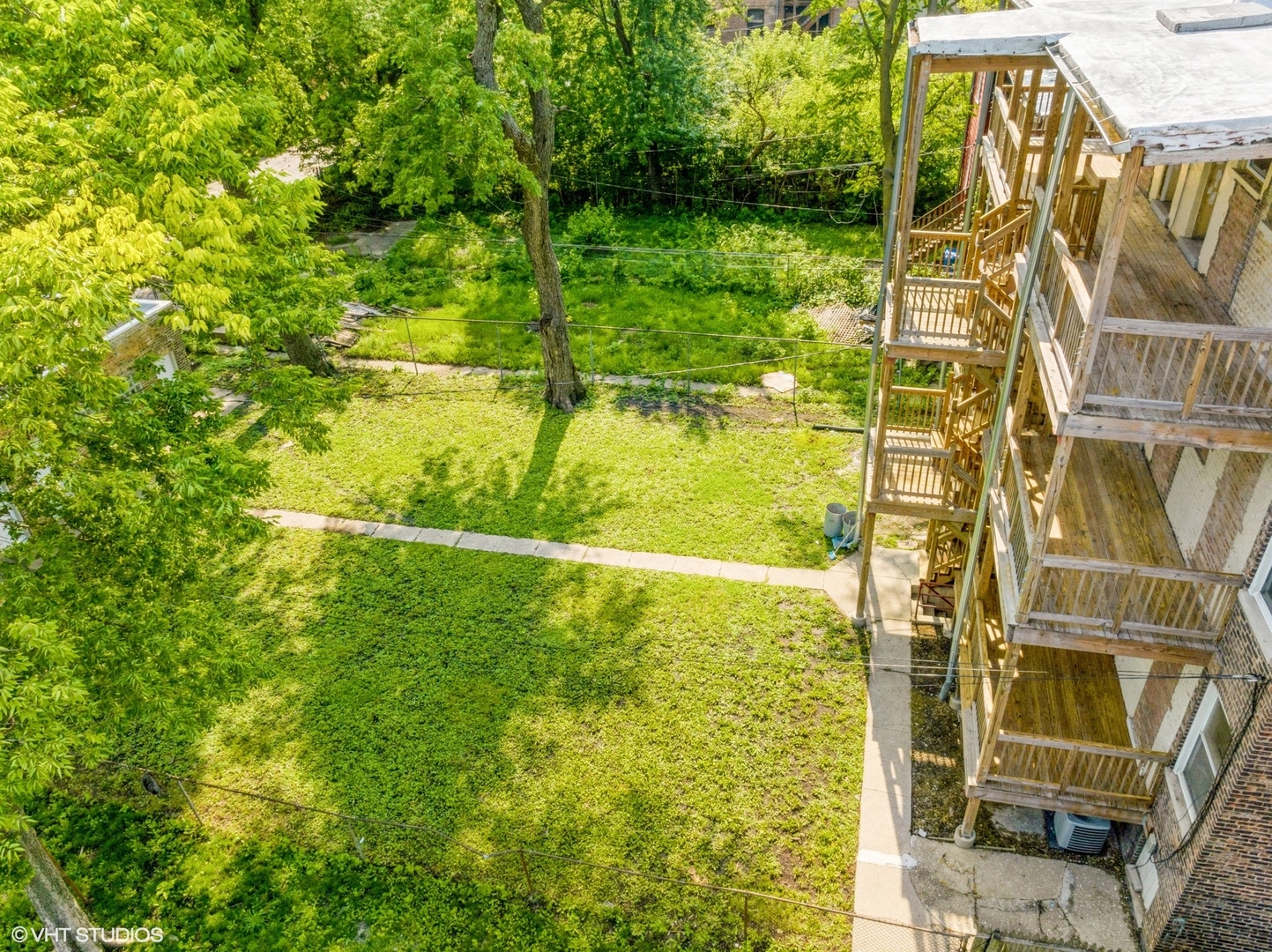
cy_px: 476
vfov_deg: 56.8
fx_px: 881
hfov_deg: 71.6
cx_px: 636
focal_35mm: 24
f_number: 10
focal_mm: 12.29
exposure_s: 1/120
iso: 100
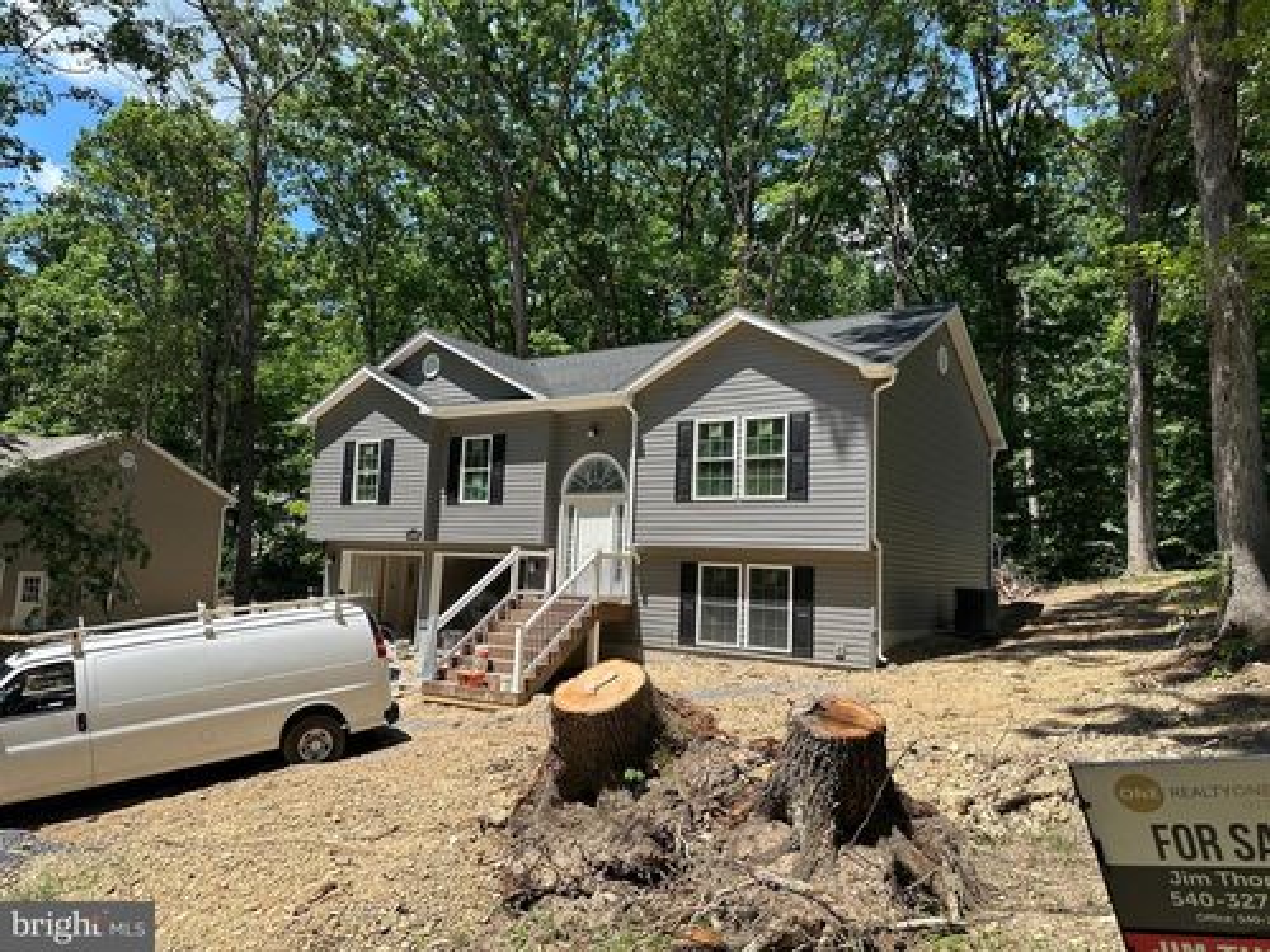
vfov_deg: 56.8
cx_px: 635
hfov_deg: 71.6
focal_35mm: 24
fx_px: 881
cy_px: 476
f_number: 1.78
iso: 80
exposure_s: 1/2732
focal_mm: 6.86
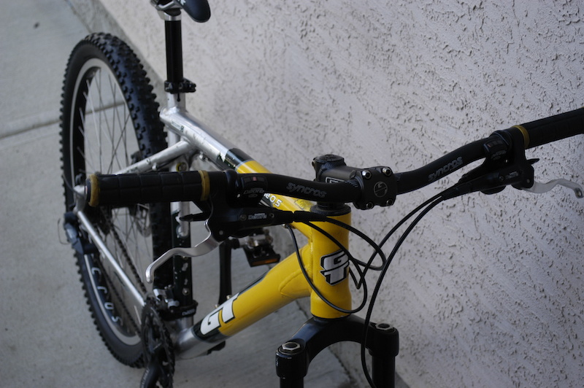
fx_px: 1167
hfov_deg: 28.1
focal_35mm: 72
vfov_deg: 18.9
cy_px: 194
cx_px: 292
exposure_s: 1/160
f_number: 6.3
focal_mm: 48
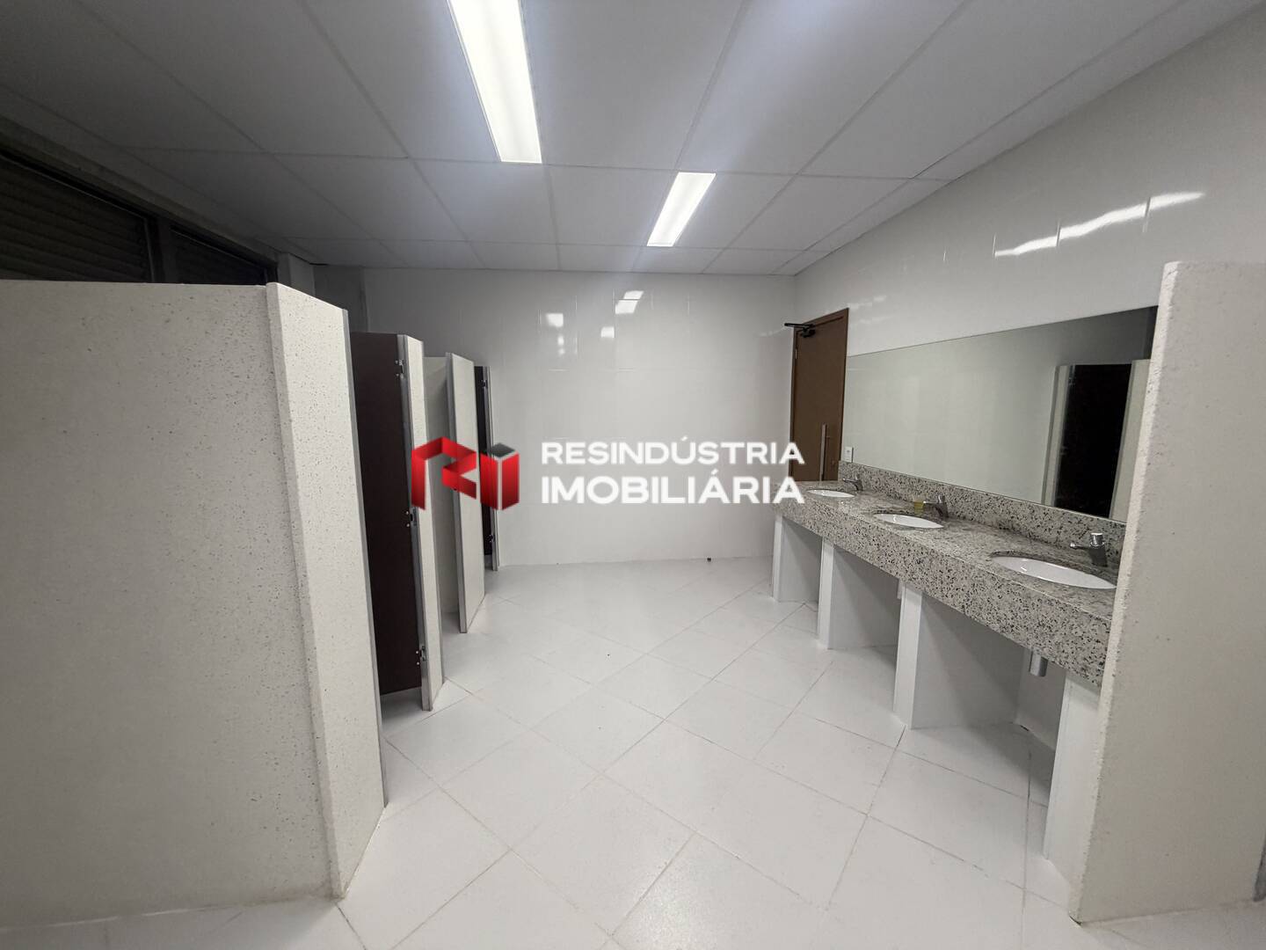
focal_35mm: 14
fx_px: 512
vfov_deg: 85.7
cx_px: 633
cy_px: 475
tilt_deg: -6.6
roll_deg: +0.8
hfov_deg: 102.1
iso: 200
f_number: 2.2
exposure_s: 1/120
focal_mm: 2.22
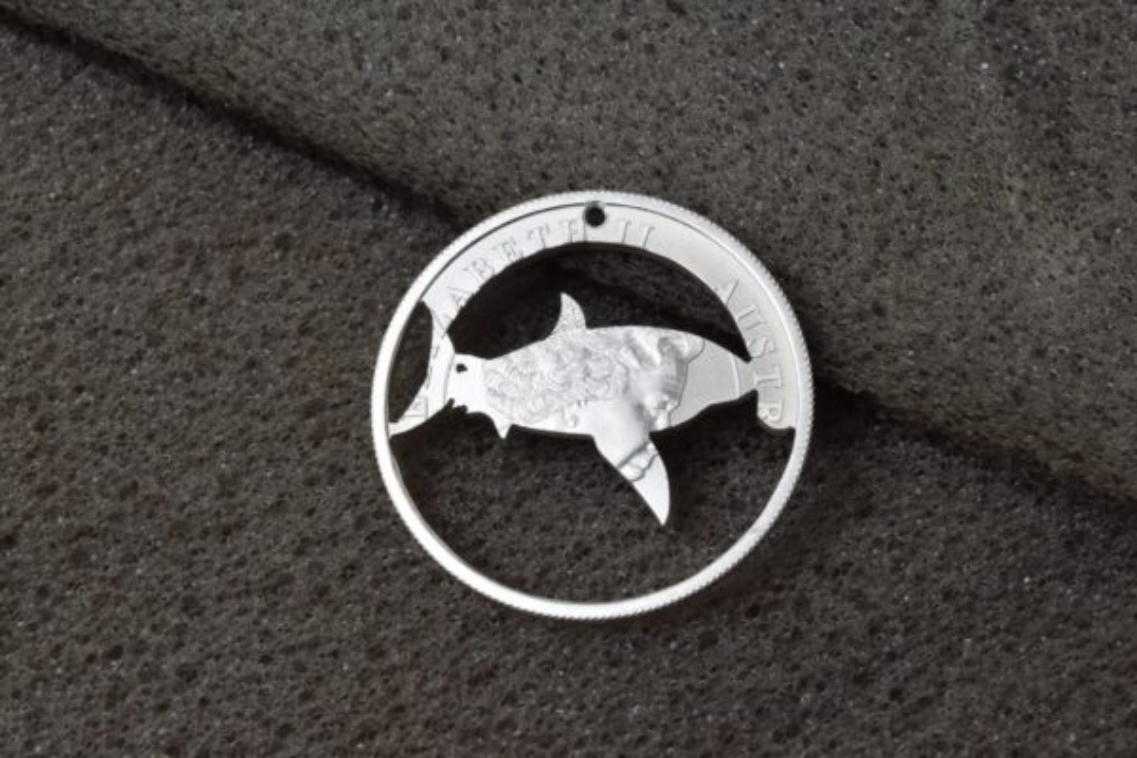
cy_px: 379
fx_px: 2605
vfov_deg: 16.6
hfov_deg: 24.6
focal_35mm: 82
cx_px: 568
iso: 640
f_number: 20
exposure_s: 1/13
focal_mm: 55
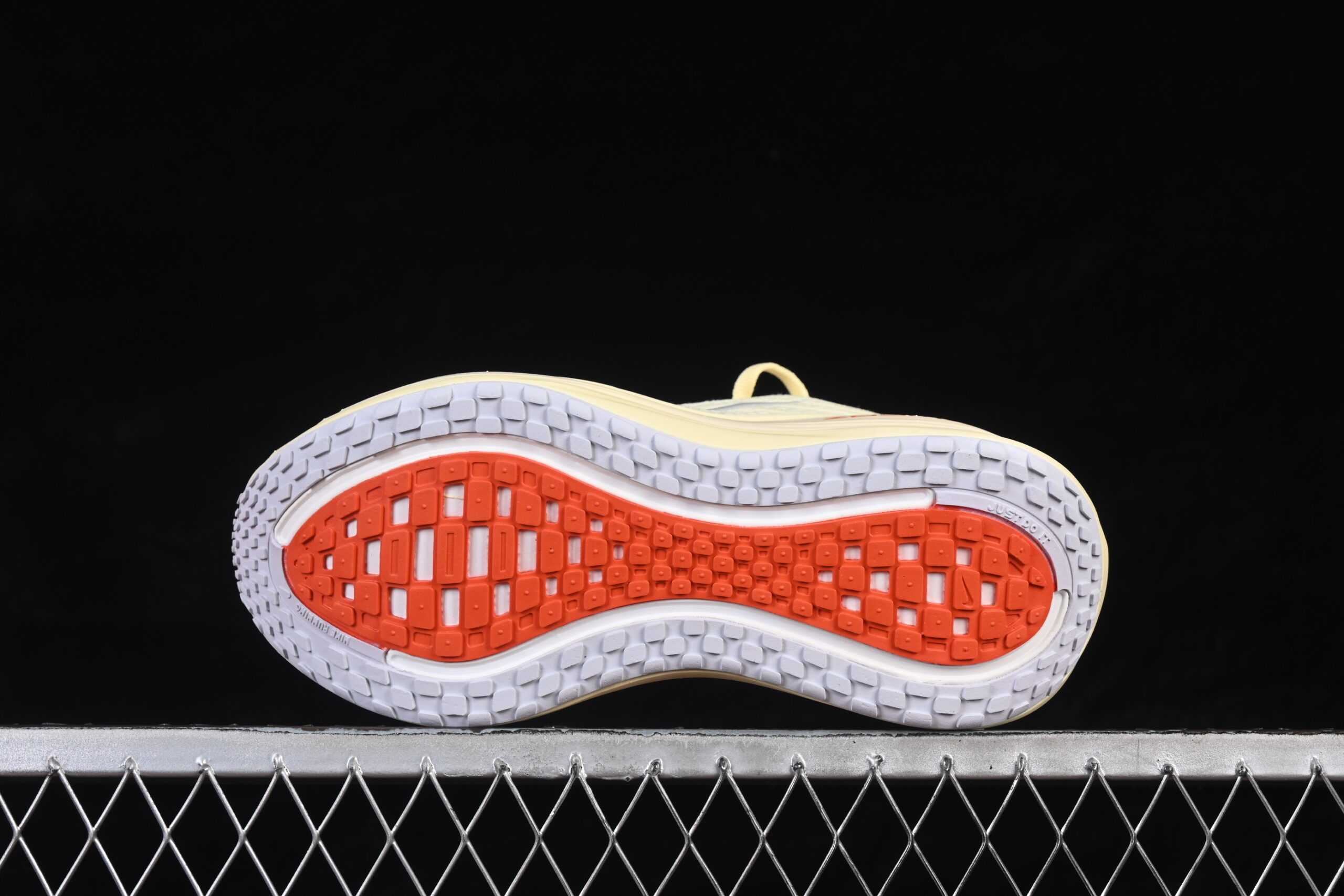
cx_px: 672
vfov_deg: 18.2
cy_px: 448
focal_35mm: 75
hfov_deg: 27.0
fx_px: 2800
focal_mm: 50
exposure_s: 1/80
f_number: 8
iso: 160
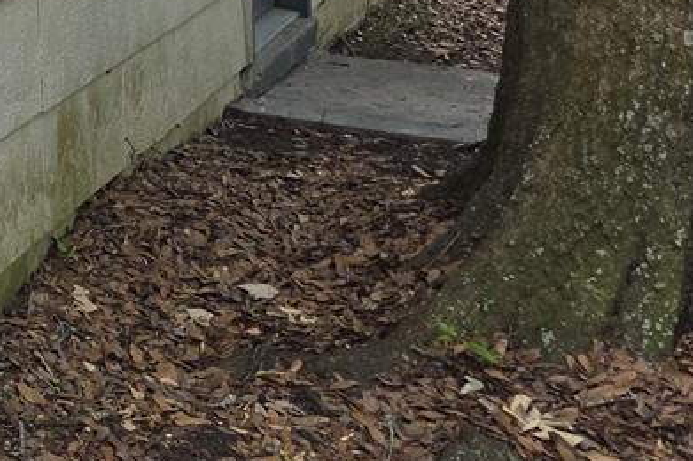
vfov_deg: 12.4
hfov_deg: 16.6
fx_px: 1885
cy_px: -438
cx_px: -631
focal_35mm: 98
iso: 16
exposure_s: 1/120
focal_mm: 6.3
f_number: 1.7
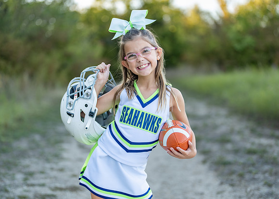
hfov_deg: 35.4
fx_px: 437
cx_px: 134
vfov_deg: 25.6
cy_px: 103
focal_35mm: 55
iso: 100
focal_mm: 50
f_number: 1.2
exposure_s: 1/800
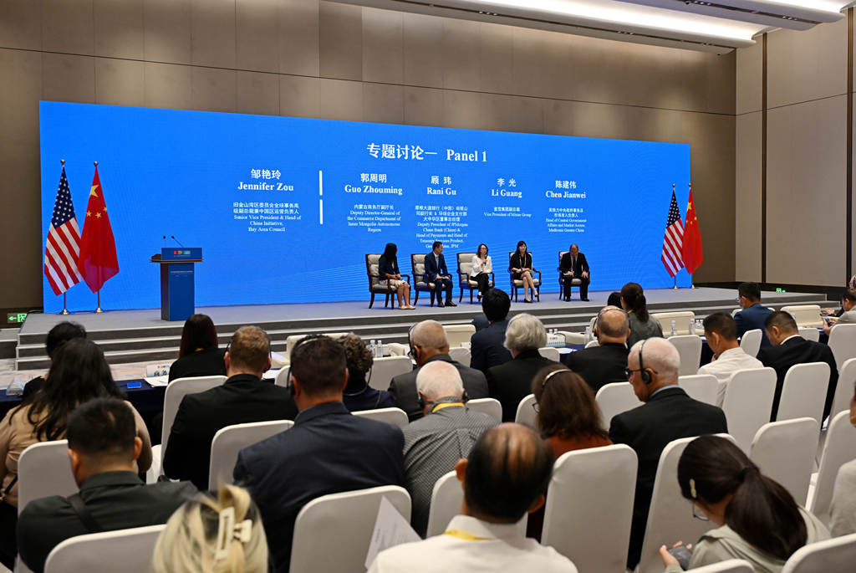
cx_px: 428
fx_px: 726
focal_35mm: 30
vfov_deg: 43.0
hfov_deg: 61.0
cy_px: 286
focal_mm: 30.5
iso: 1250
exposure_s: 1/200
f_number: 4
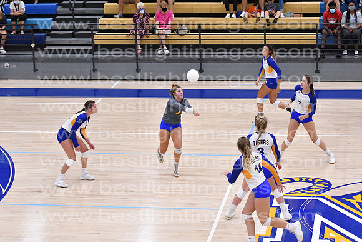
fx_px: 1056
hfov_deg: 19.5
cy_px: 121
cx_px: 181
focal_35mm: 105
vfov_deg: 13.0
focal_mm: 70
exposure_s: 1/1000
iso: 6400
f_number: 3.2
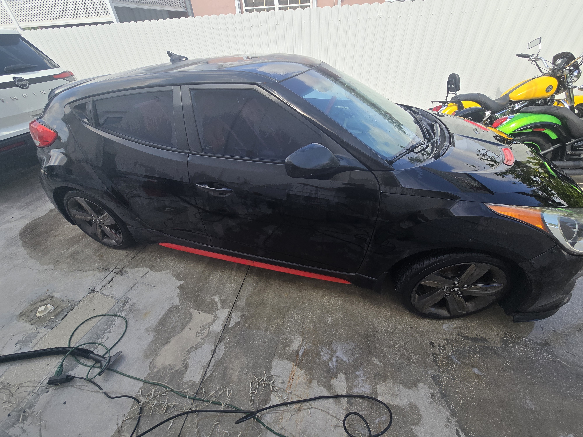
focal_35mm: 13
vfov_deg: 89.9
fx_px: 219
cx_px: 292
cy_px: 218
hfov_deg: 106.2
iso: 50
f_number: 2.2
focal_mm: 2.2
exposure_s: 1/719
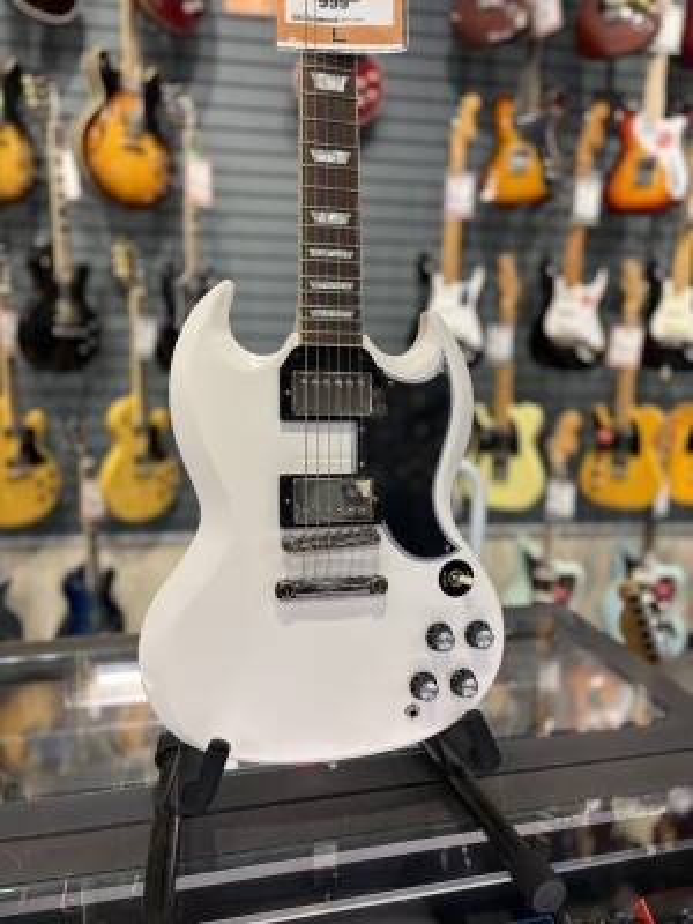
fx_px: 694
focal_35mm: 26
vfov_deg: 67.3
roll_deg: -1.1
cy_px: 462
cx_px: 346
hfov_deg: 53.1
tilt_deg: -11.1
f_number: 1.6
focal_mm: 5.96
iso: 125
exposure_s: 1/120
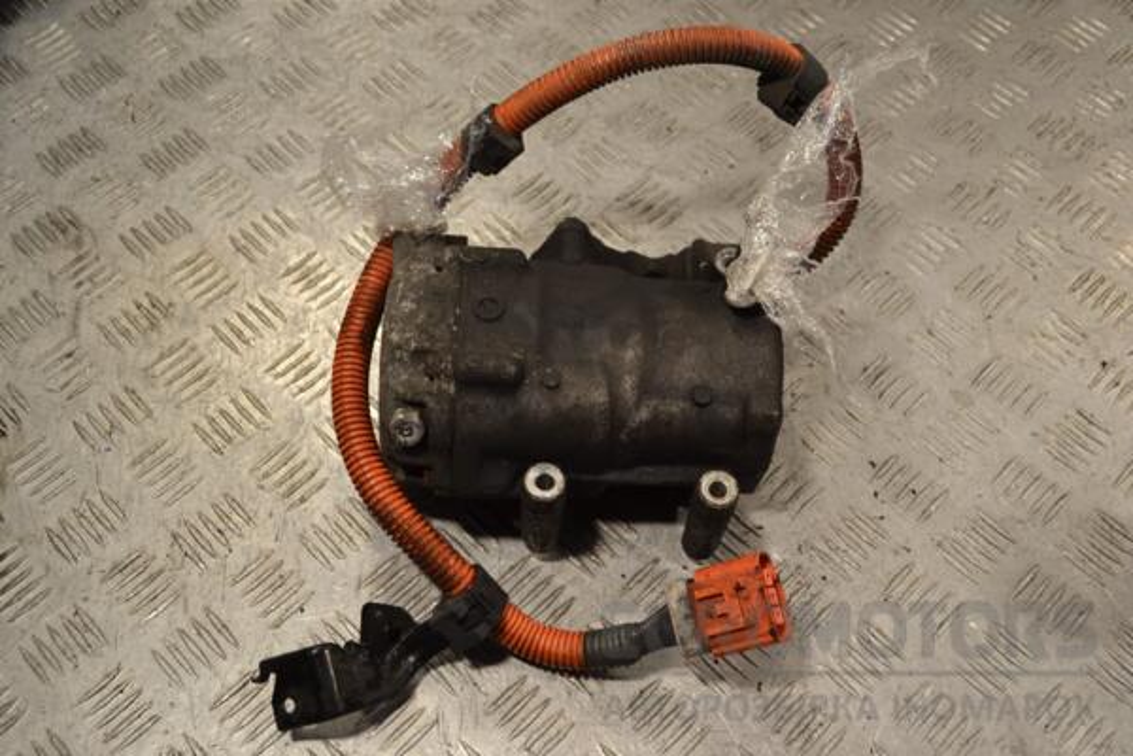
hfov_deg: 49.6
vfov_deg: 34.2
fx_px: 1227
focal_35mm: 39
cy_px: 378
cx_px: 566
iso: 280
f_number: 5.6
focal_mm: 26
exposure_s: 1/125
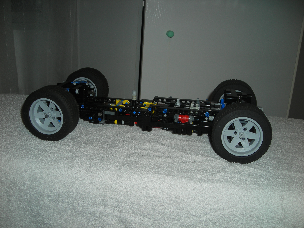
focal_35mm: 38
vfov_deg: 37.7
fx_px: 334
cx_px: 152
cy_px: 114
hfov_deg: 49.0
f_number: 3.2
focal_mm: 6.3
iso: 50
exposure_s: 1/60
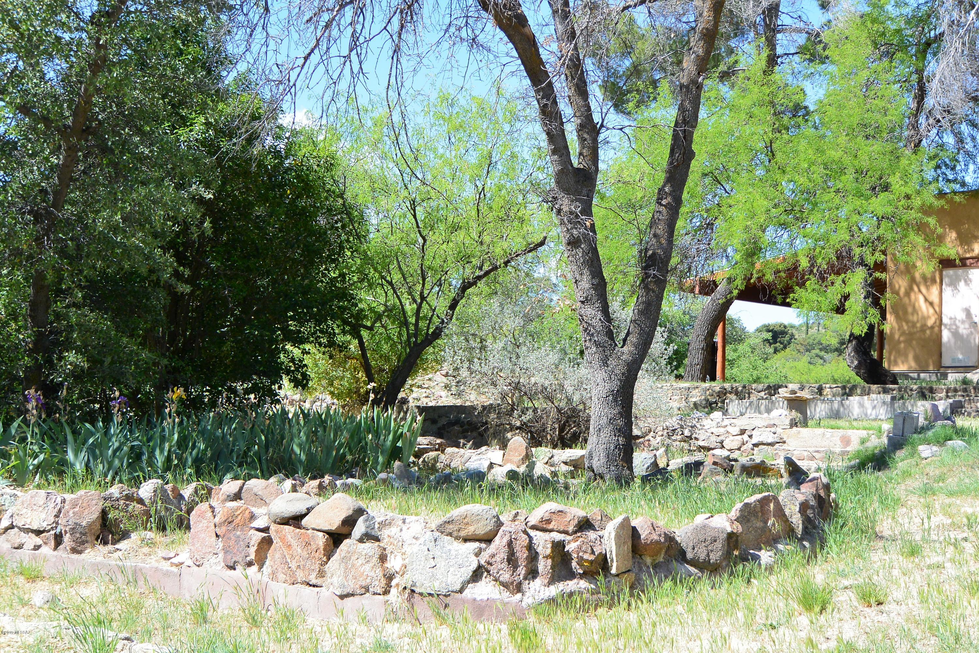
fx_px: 1305
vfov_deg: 28.1
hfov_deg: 41.1
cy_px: 326
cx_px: 490
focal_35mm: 48
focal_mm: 18.1
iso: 160
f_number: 4.8
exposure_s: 1/400
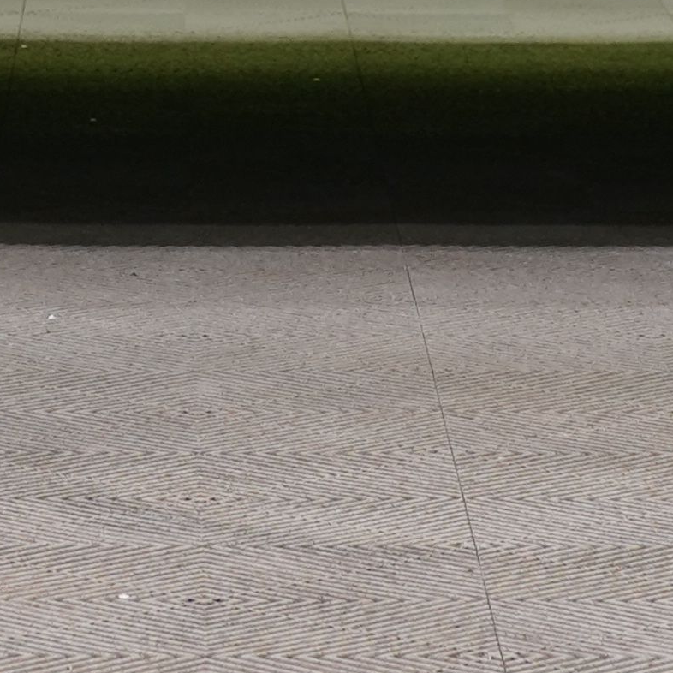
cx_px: 108
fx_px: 6709
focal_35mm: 305
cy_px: -629
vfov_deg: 5.6
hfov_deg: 5.7
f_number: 5
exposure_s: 1/30
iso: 500
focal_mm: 47
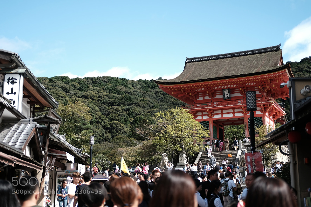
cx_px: 156
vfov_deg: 25.5
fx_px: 458
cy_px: 104
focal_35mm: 53
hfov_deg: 37.5
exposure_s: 1/1700
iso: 100
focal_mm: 35
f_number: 2
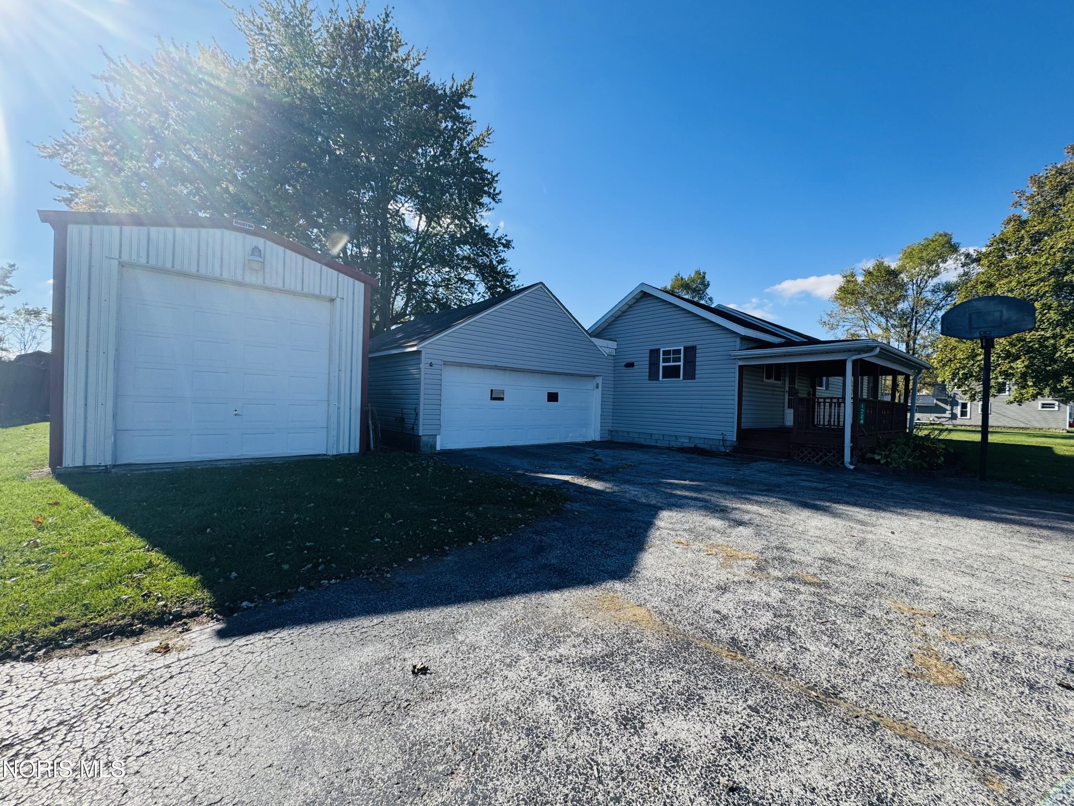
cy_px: 403
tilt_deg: -0.7
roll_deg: -2.0
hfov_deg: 102.1
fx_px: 434
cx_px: 537
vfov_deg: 85.7
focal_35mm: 14
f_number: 2.2
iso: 50
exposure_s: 1/1110
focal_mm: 2.22
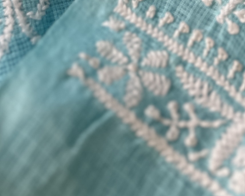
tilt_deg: -77.4
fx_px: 798
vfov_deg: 10.8
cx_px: 149
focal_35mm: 110
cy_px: -345
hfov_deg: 17.4
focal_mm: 6.86
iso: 64
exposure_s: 1/187
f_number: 1.78
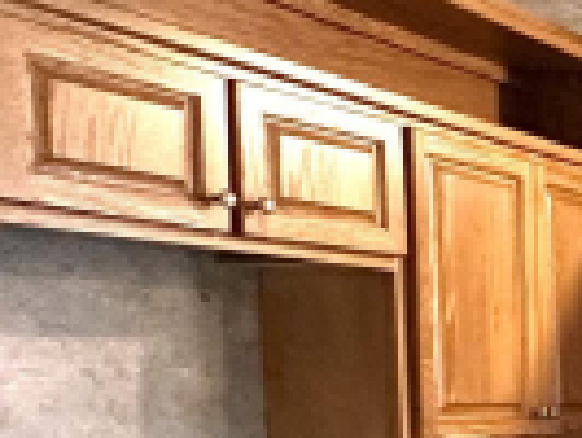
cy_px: 456
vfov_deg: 20.3
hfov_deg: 15.4
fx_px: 1178
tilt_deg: -4.1
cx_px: 1376
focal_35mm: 70
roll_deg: -0.5
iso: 250
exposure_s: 1/60
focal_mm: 2.22
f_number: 2.2
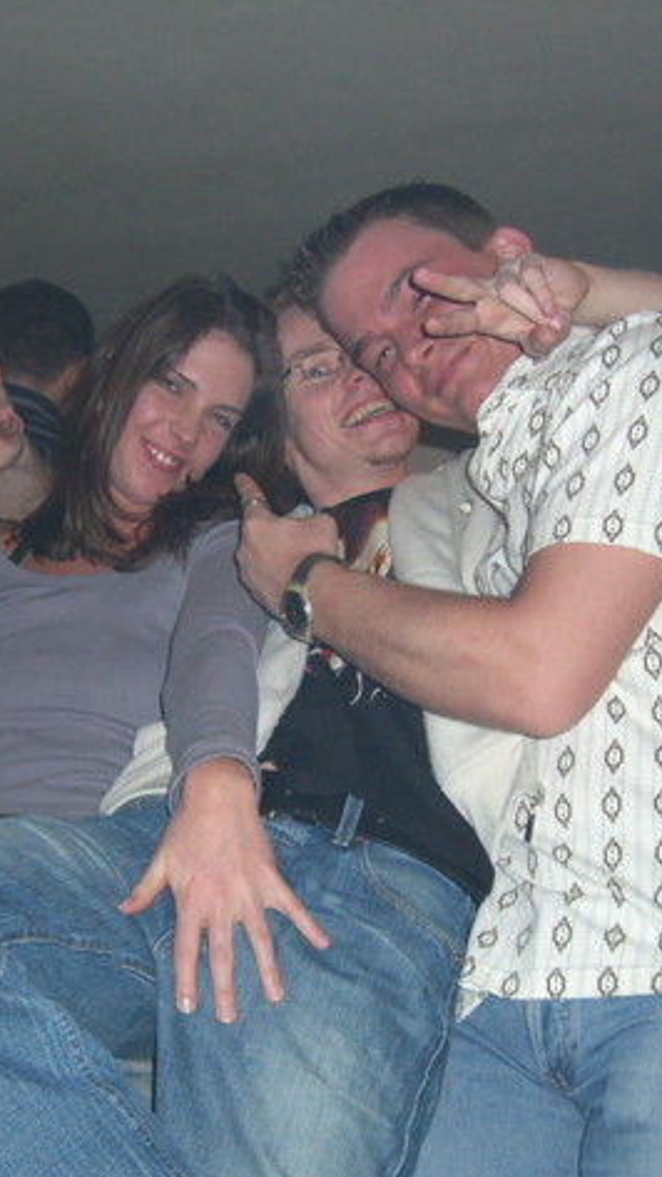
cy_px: 590
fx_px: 1748
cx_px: 353
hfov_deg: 21.4
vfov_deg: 37.2
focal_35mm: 56
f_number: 2.7
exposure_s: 1/60
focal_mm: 6.2
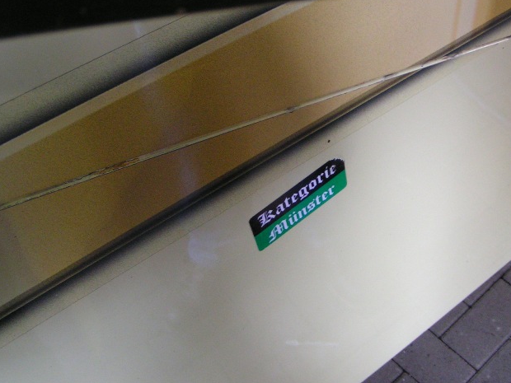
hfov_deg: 38.9
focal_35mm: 49
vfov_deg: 29.6
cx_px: 285
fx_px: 723
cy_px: 145
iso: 200
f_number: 2.8
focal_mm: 5.8
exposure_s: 1/15
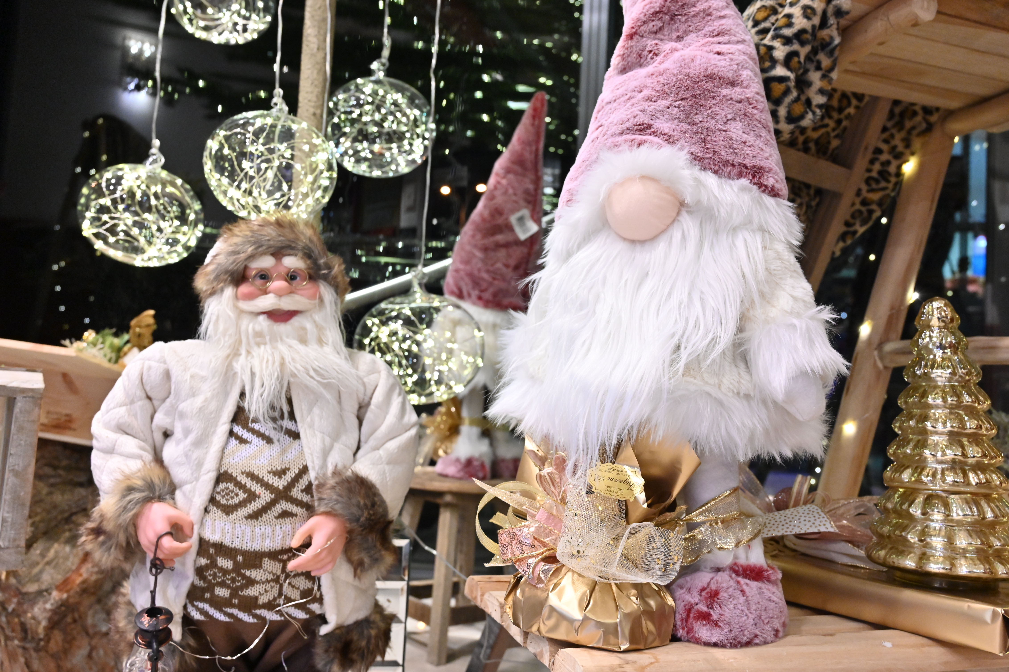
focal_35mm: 30
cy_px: 336
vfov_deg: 43.6
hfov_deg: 61.9
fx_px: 841
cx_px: 504
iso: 3200
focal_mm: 30
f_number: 6.3
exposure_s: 1/100
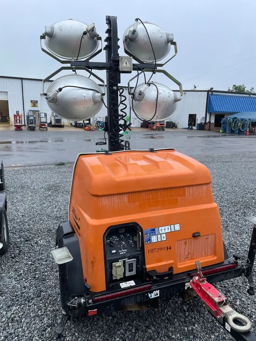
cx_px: 128
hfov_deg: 53.1
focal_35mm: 26
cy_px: 170
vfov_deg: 67.3
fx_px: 256
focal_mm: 4.2
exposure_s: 1/121
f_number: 1.6
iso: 50
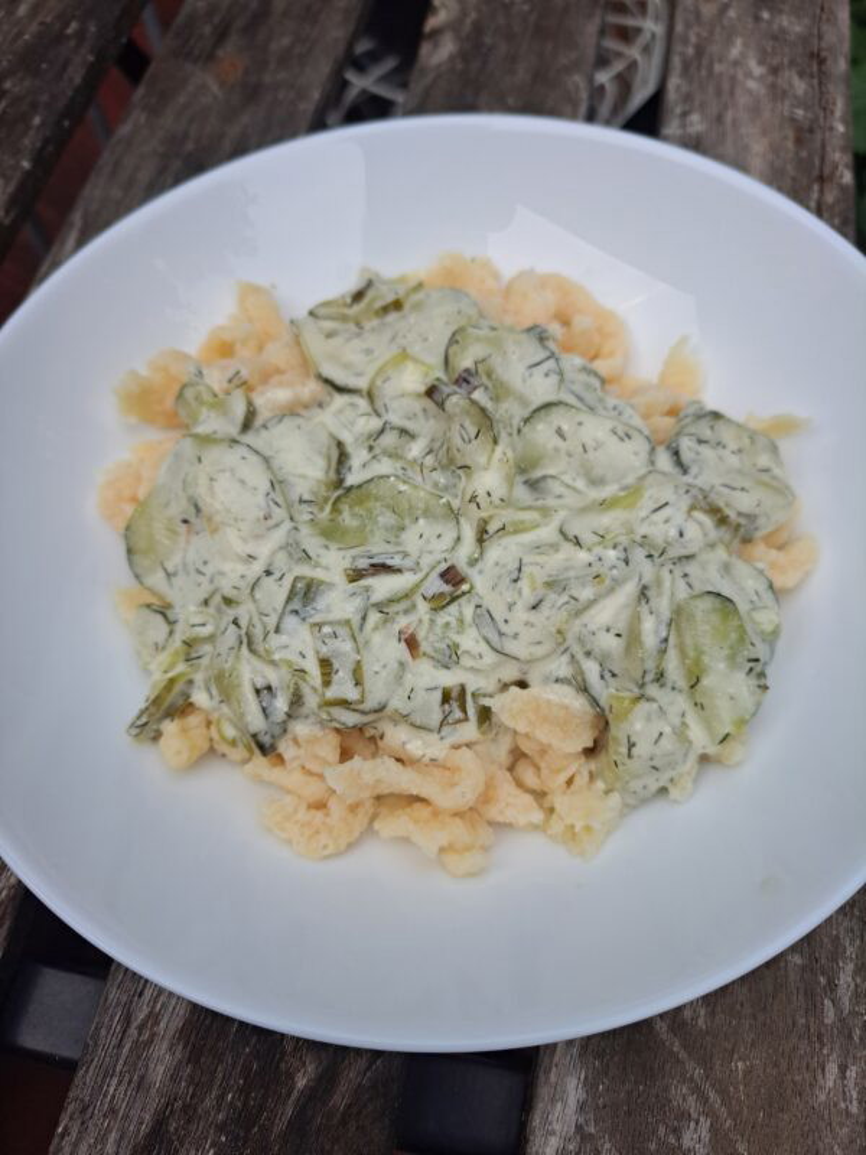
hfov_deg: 56.8
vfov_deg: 71.6
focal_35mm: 24
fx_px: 801
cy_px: 578
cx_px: 433
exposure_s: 1/50
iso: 160
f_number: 1.8
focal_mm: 5.23
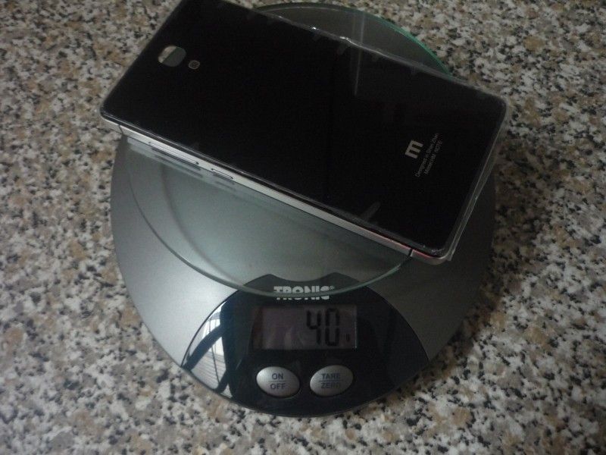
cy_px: 228
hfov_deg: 55.4
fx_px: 578
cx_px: 303
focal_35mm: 33
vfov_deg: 42.9
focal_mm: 5.5
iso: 400
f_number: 2.8
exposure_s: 1/8
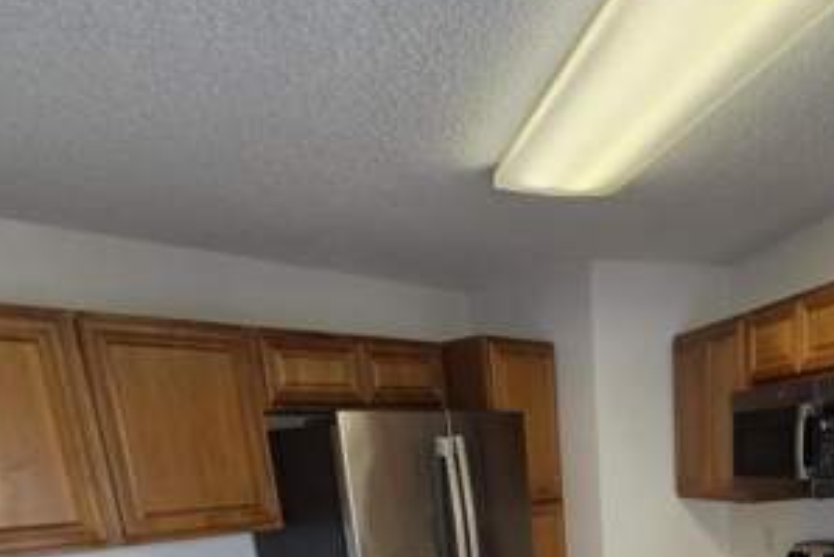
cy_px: 677
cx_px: 599
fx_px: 672
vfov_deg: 35.1
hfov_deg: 61.0
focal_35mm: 29
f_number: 2.2
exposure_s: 1/120
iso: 125
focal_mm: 2.2
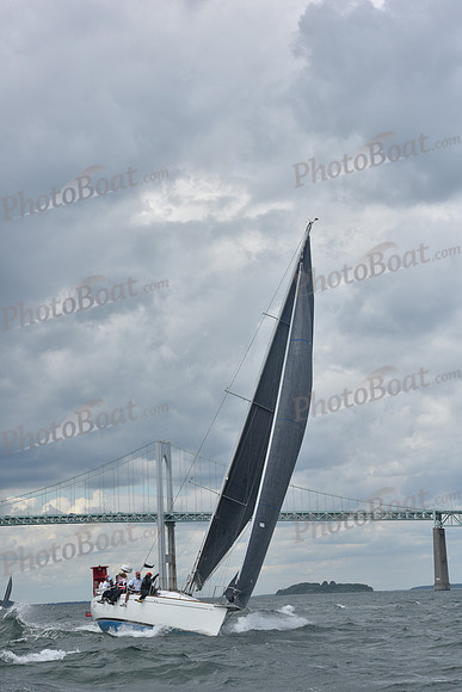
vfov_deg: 24.8
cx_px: 231
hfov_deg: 16.7
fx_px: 1577
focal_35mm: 82
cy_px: 346
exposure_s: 1/1000
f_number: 8
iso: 250
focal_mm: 82
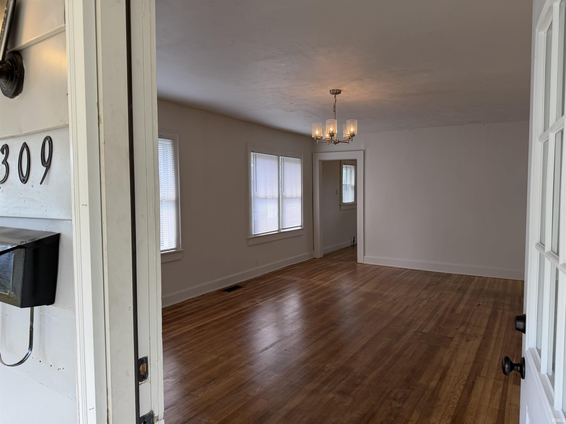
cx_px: 283
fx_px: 392
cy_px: 212
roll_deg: +0.1
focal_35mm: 24
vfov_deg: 56.8
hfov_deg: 71.6
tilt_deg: -3.7
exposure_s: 1/450
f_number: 1.78
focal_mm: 6.76
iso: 100
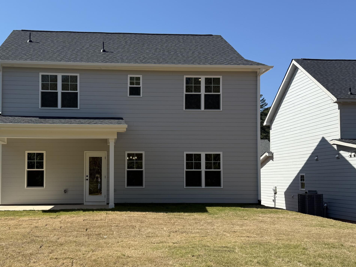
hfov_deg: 48.4
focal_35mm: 38
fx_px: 391
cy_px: 162
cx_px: 128
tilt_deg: +1.6
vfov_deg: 37.6
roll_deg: +0.0
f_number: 1.78
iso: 80
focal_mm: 6.76
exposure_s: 1/4405
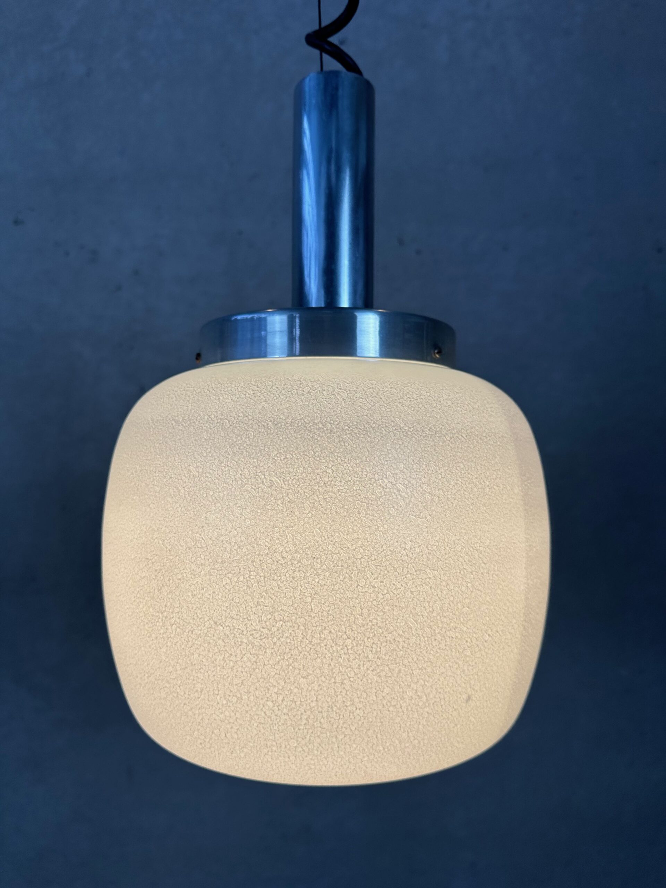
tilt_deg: -1.3
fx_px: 616
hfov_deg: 56.8
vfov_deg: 71.6
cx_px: 333
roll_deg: +2.1
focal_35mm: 24
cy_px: 444
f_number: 1.78
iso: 80
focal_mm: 6.86
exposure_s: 1/694
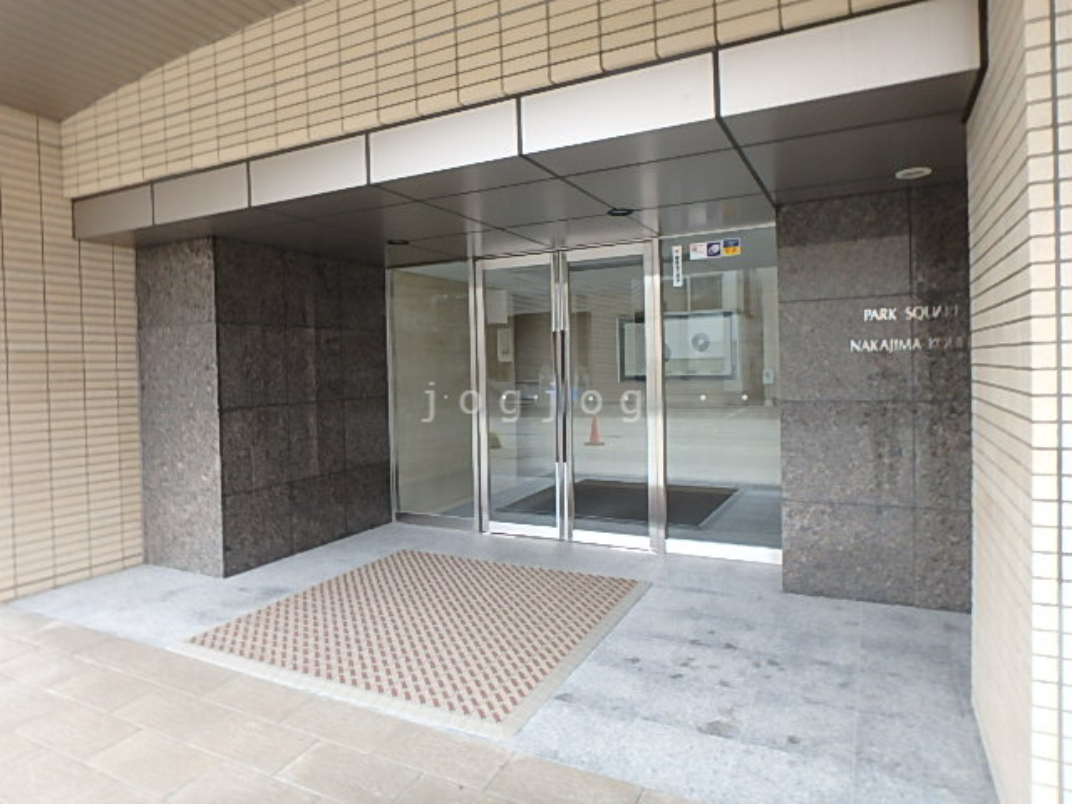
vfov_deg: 63.4
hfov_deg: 79.0
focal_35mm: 21
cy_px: 402
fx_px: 650
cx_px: 536
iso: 250
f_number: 3.5
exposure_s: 1/30
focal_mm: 3.7
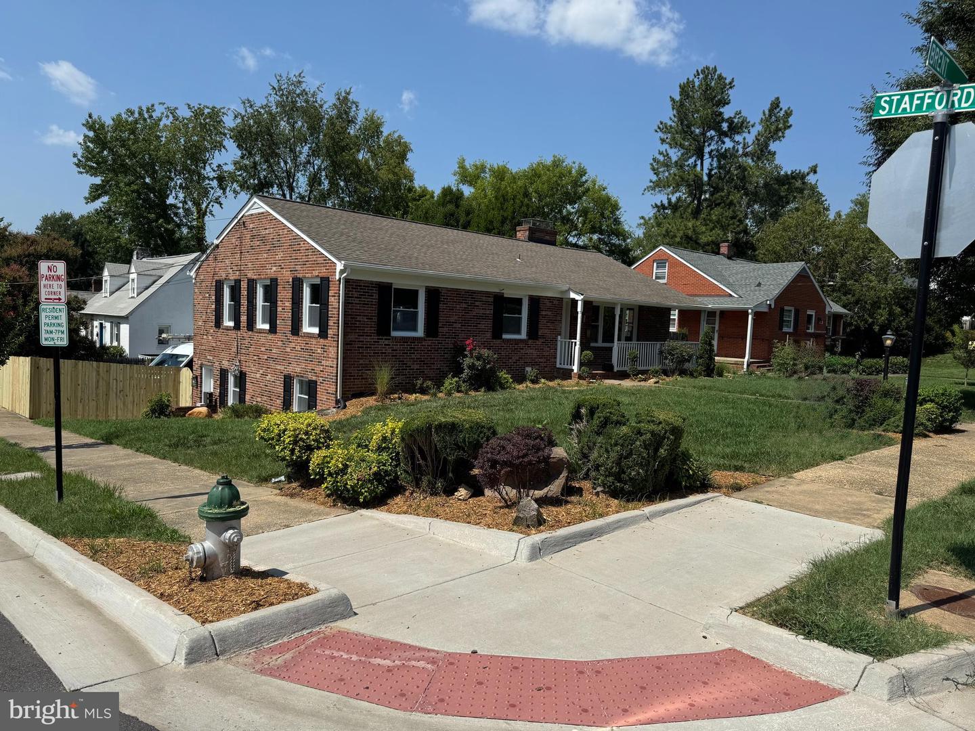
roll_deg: -2.7
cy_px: 366
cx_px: 488
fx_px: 676
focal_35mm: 24
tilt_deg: -5.5
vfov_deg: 56.8
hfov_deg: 71.6
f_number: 1.78
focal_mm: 6.76
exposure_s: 1/5814
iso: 80
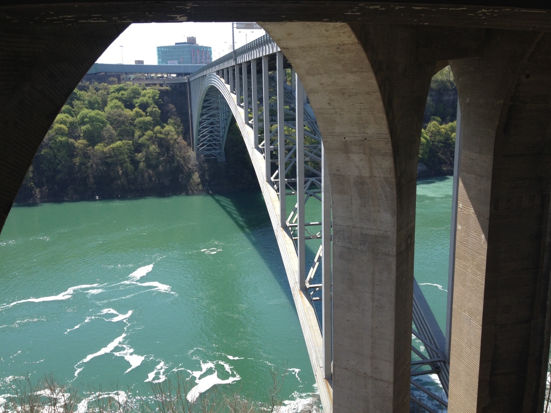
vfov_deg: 40.7
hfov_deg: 52.6
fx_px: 557
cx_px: 276
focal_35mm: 35
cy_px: 206
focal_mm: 4.28
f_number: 2.4
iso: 50
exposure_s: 1/778
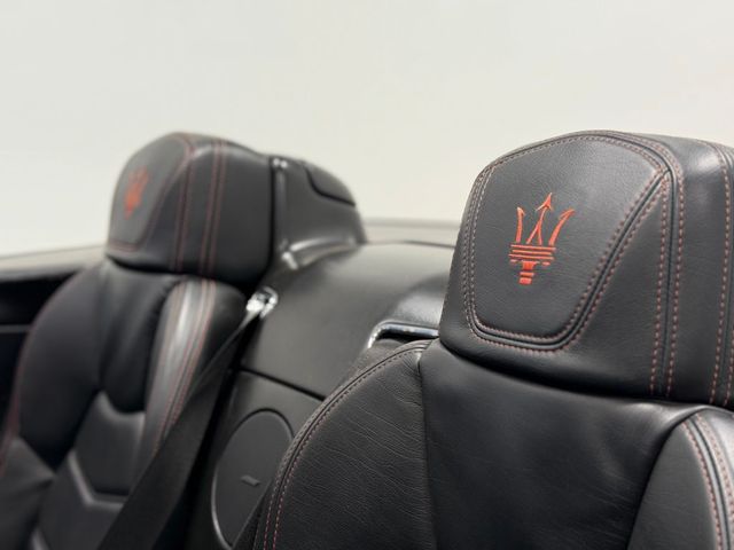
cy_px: 275
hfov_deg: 39.7
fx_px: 1018
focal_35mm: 48
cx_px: 367
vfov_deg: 30.3
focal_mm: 6.76
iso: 64
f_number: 1.78
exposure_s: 1/212
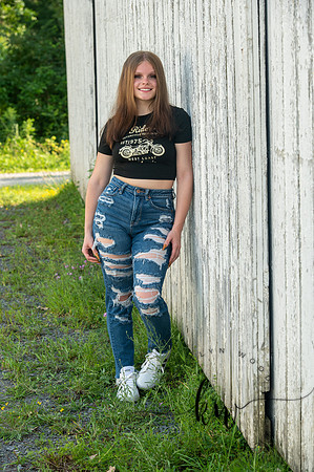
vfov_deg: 18.6
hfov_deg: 12.4
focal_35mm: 110
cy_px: 236
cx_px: 157
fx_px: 1442
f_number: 7.1
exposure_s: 1/250
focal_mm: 110
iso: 400
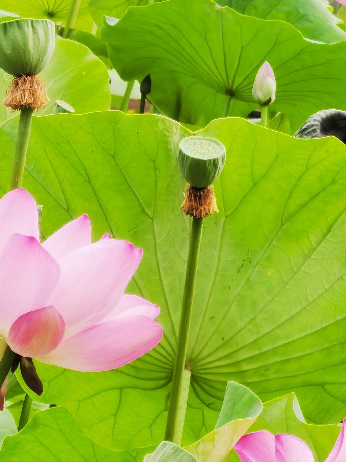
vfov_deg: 6.2
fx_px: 4251
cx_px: 215
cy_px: 295
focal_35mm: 319
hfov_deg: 4.7
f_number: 2.4
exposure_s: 1/100
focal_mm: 7.48
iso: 50
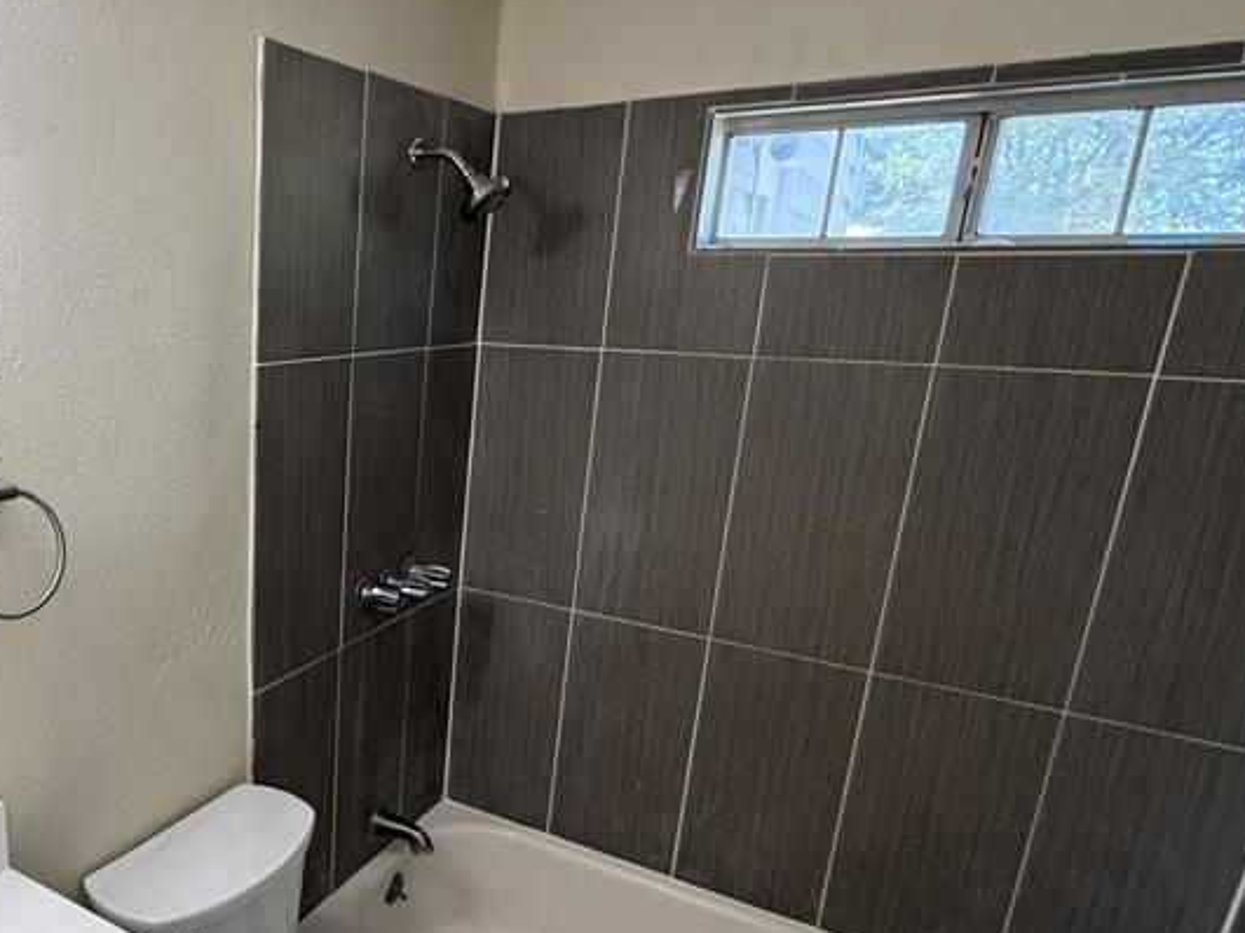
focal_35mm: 27
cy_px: 570
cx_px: 265
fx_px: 971
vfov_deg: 50.9
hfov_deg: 60.5
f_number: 2.2
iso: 160
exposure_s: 1/120
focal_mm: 2.22
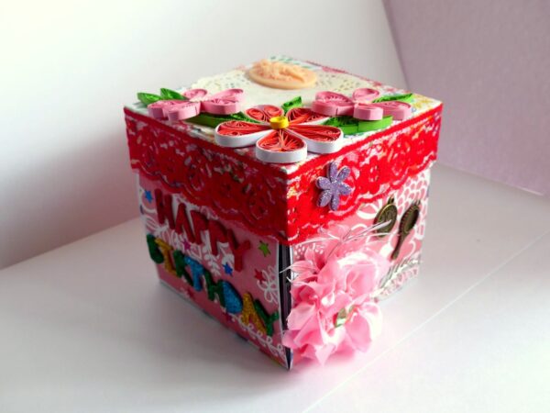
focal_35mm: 45
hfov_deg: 42.1
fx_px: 715
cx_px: 275
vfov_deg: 32.2
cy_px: 206
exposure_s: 1/60
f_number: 2.8
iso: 125
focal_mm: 8.1
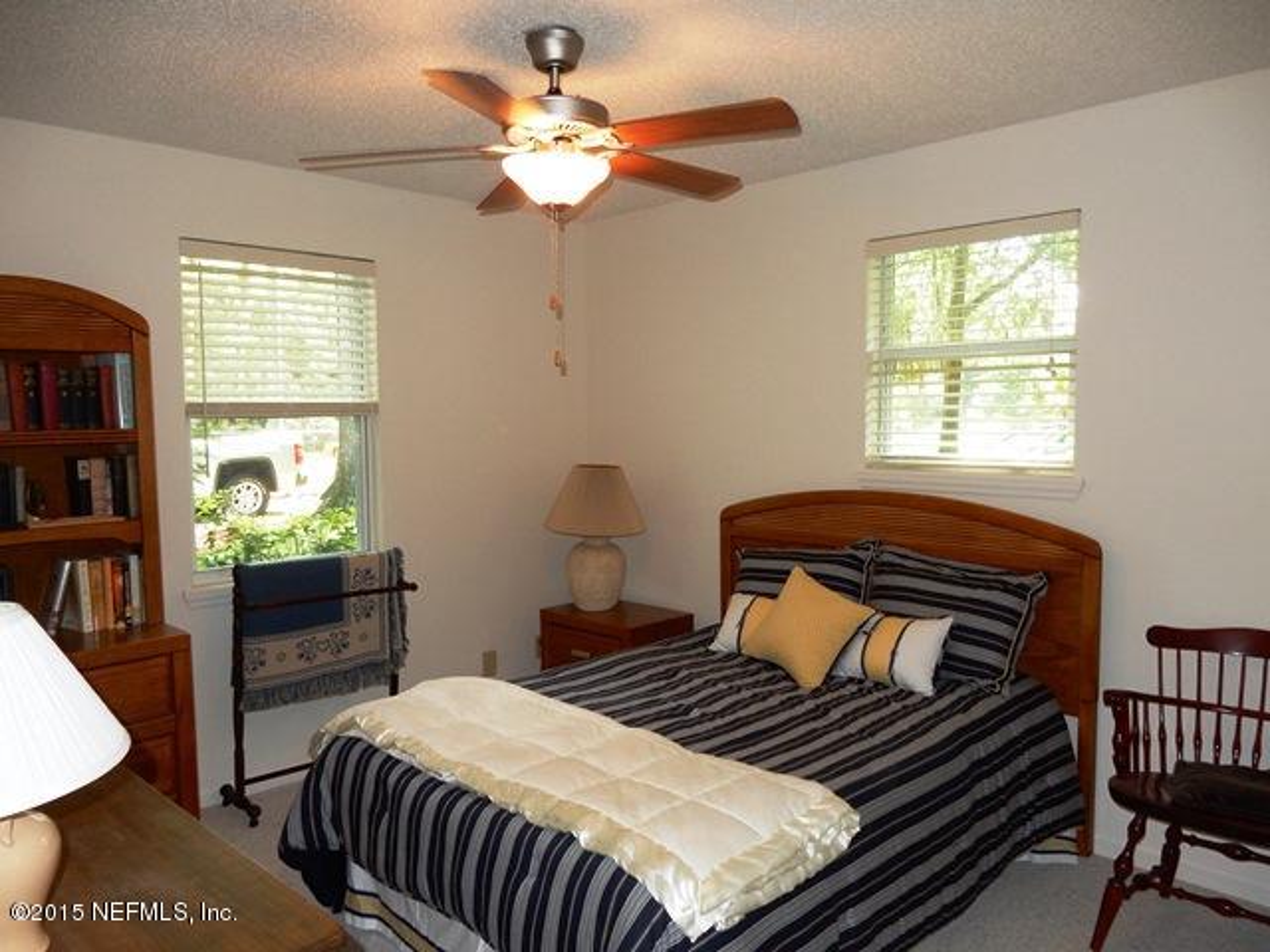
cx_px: 635
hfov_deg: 69.4
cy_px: 476
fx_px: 917
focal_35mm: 25
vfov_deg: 54.9
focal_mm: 4.5
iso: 200
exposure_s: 1/30
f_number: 3.7
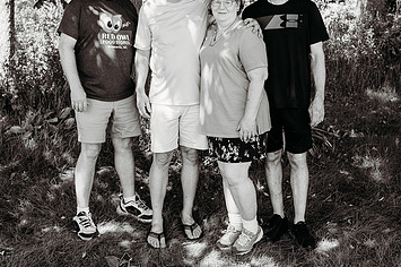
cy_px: 46
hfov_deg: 34.0
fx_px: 657
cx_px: 188
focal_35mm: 59
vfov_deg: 22.6
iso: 160
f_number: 4.5
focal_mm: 29.5
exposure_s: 1/200
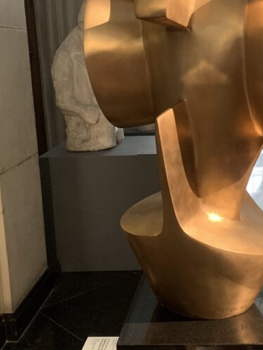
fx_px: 536
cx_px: 202
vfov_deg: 36.1
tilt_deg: -11.0
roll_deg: +2.2
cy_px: 156
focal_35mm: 53
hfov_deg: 27.1
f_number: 1.8
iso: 400
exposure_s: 1/33
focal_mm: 4.25
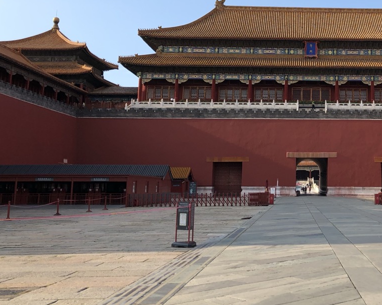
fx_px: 565
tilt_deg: +9.7
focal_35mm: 50
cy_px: 97
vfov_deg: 30.0
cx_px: 315
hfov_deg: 35.9
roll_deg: +0.3
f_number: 1.8
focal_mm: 4
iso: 20
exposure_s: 1/1171
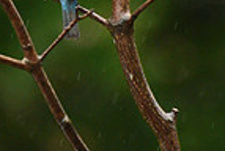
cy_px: -101
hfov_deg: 1.5
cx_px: 60
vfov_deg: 1.0
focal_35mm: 1375
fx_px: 8612
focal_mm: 340
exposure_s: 1/400
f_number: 4.8
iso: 4000
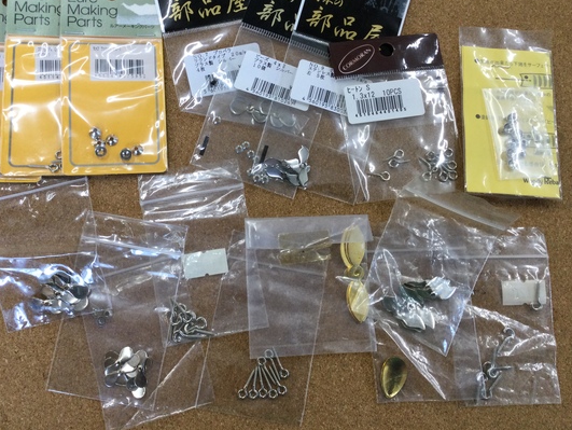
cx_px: 263
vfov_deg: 40.7
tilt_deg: -80.1
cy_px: 192
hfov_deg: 52.5
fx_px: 579
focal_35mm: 35
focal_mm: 3.3
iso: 25
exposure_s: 1/30
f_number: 2.4
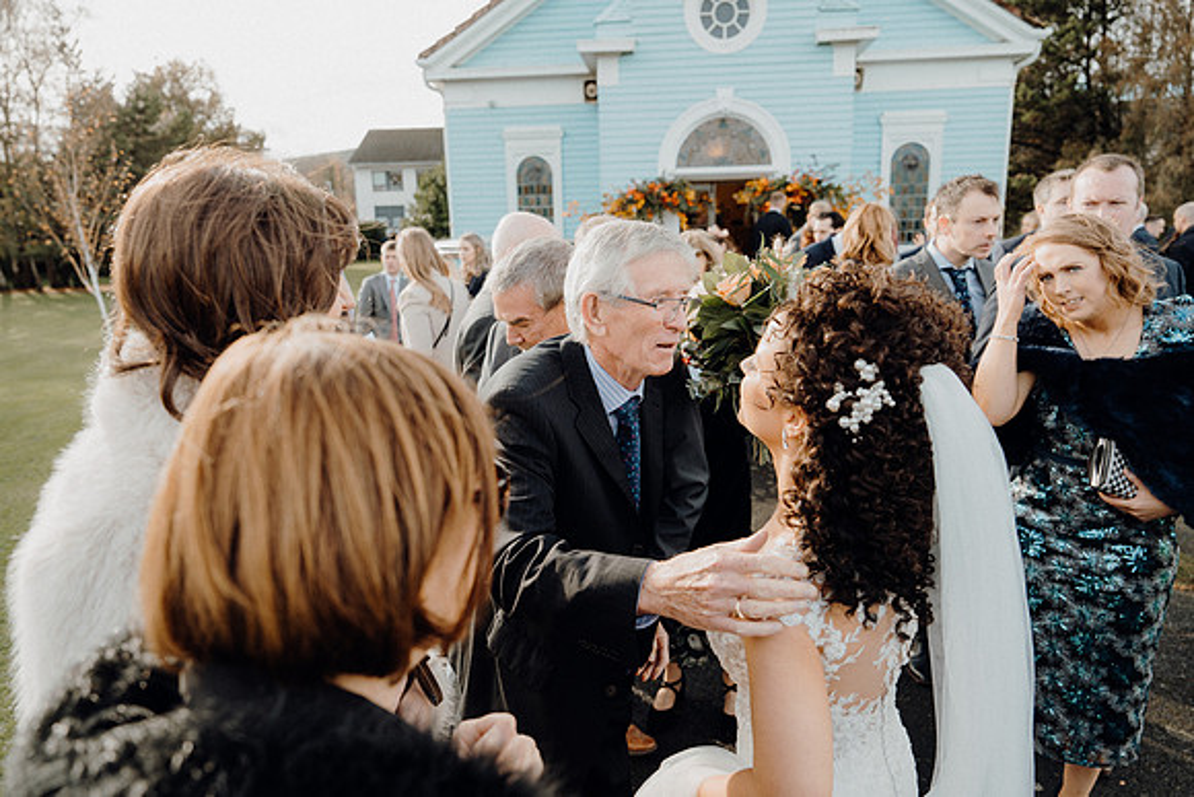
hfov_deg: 73.7
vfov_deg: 53.2
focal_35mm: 24
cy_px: 398
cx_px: 597
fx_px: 796
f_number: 3.5
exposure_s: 1/400
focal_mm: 24
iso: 200
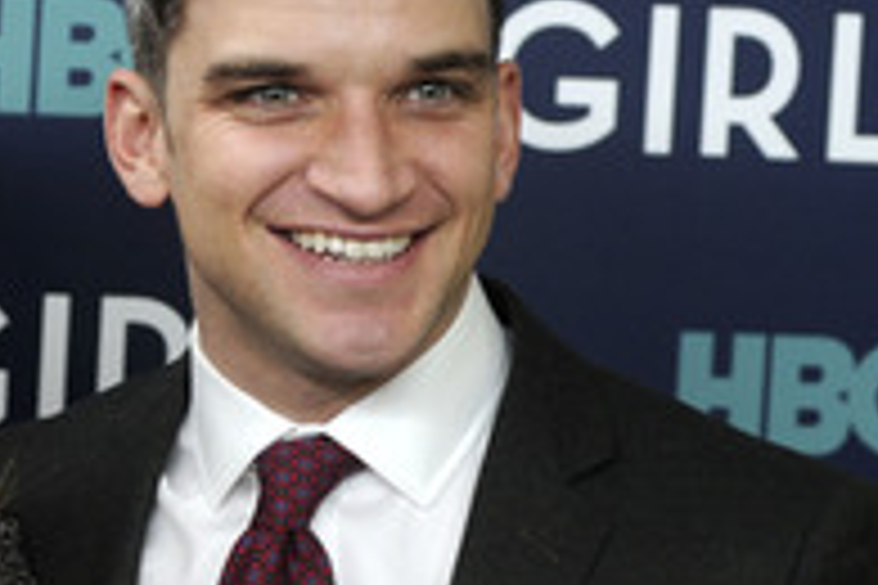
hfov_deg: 9.3
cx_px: 23
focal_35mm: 219
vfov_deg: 6.3
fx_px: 5341
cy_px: 414
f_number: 5
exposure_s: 1/250
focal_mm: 95
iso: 1600
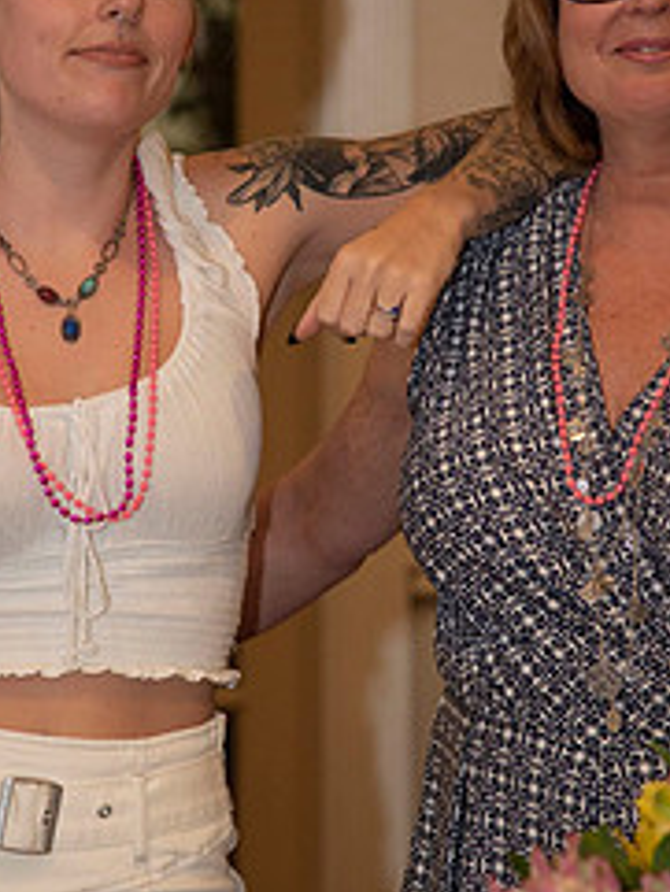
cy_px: 307
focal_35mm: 215
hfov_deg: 6.9
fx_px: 5544
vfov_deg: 9.2
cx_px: 311
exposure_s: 1/200
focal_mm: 120
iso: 640
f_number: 4
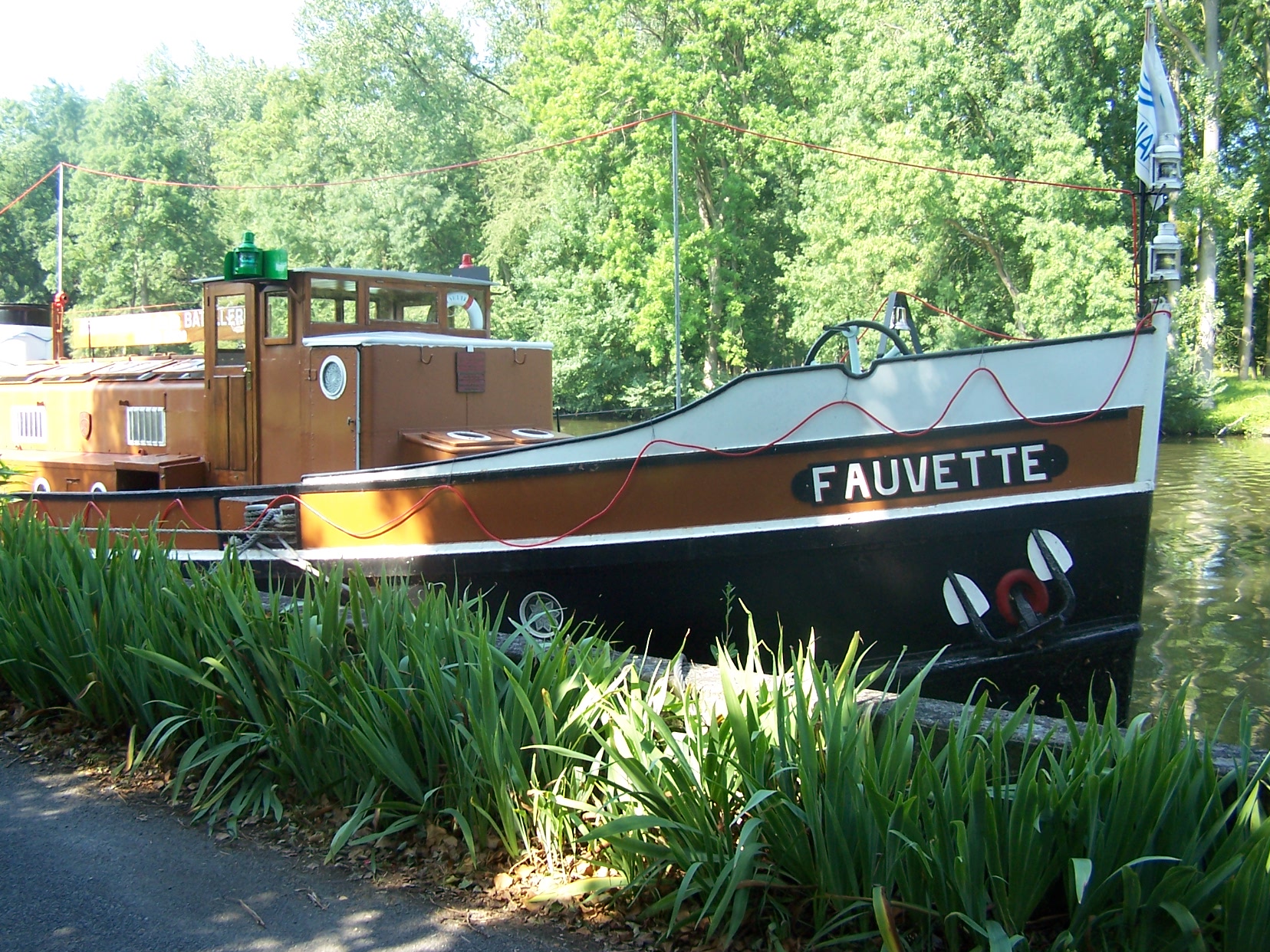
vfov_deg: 37.7
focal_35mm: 38
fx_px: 1394
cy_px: 476
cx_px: 635
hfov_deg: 49.0
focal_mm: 6.3
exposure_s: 1/125
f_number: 2.8
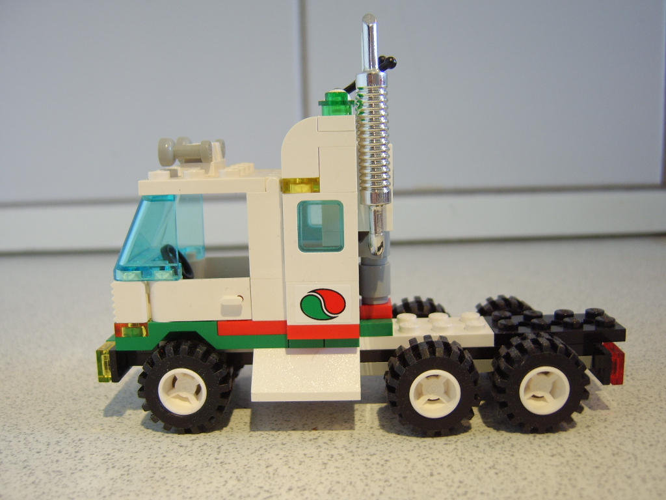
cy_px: 250
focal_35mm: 31
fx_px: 596
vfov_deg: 45.4
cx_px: 333
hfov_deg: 58.4
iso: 100
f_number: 2.7
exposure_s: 1/19
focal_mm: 8.13
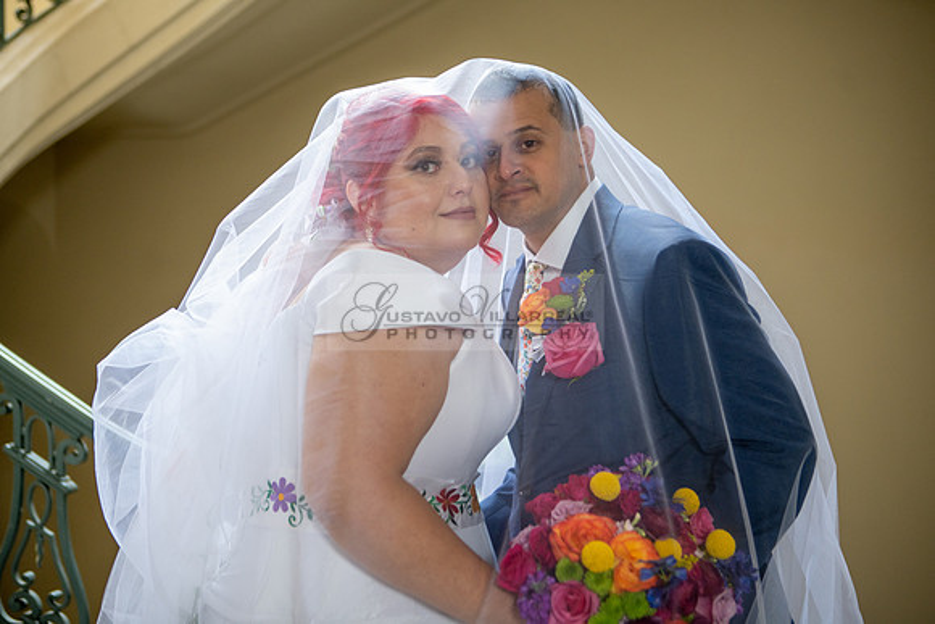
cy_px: 312
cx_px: 468
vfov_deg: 28.1
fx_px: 1247
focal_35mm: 48
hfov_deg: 41.1
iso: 1250
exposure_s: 1/125
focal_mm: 48
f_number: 2.8
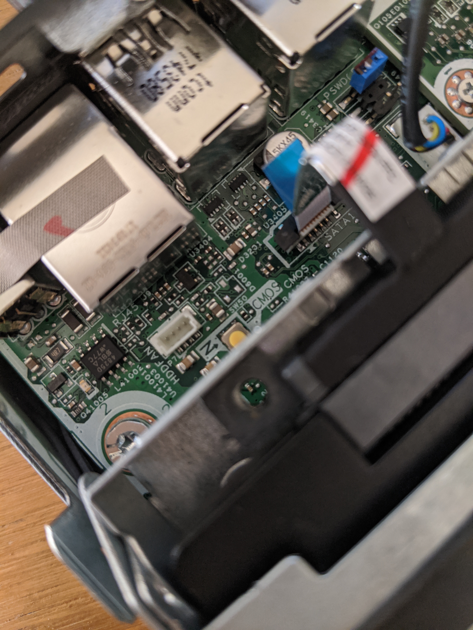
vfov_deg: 65.3
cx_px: 236
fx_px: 492
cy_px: 315
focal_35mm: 27
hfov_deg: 51.4
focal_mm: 4.44
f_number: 1.8
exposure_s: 1/60
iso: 274
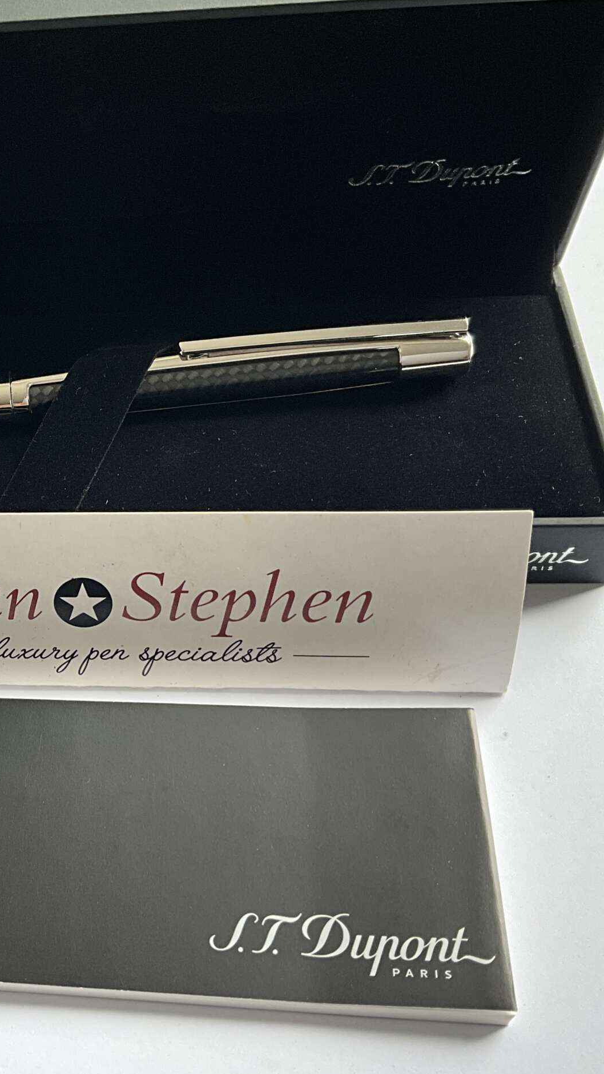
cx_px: 1
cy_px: 544
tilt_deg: -52.3
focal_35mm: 43
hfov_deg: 26.3
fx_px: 1224
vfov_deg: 47.4
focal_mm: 3
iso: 32
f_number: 1.8
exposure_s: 1/122
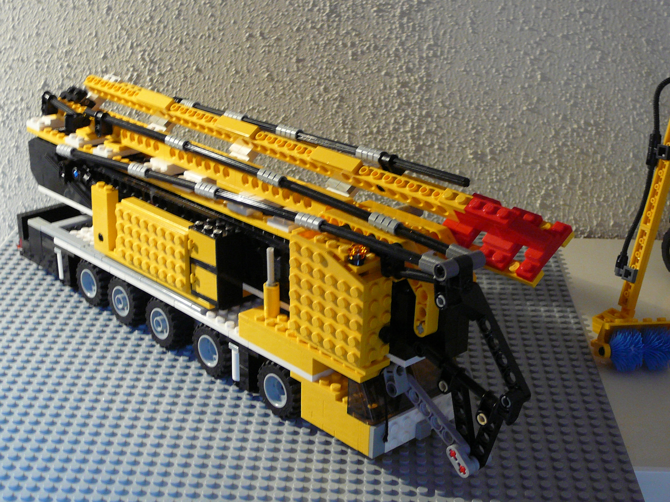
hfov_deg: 34.9
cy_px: 251
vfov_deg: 26.6
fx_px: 1065
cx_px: 335
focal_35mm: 55
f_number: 3.5
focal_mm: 8.2
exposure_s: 1/10
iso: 200
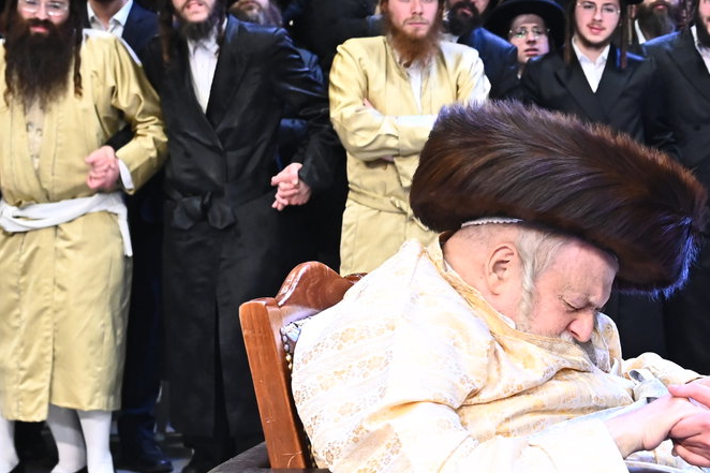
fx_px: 2169
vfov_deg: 12.4
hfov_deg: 18.2
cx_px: 698
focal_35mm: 110
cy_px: 331
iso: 3200
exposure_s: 1/100
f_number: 6.3
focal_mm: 52
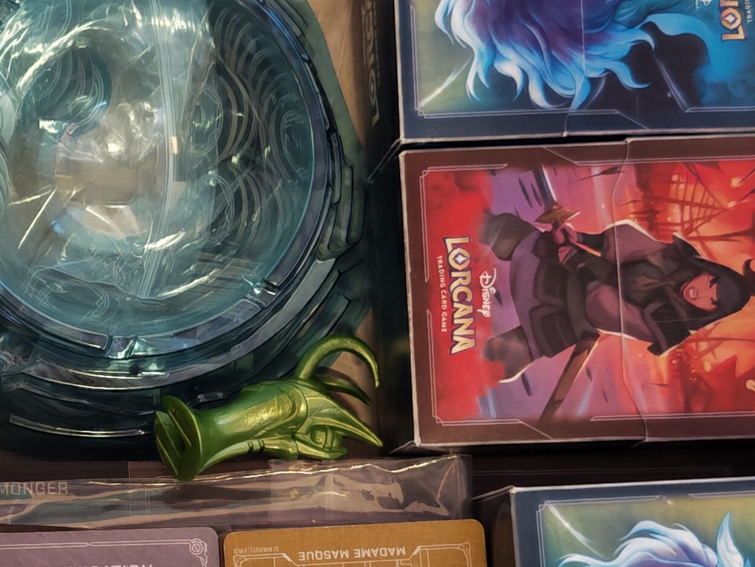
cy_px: 391
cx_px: 11
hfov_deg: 20.3
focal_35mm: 94
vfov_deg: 15.7
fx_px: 2050
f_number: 1.6
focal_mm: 6.55
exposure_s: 1/12
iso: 2500
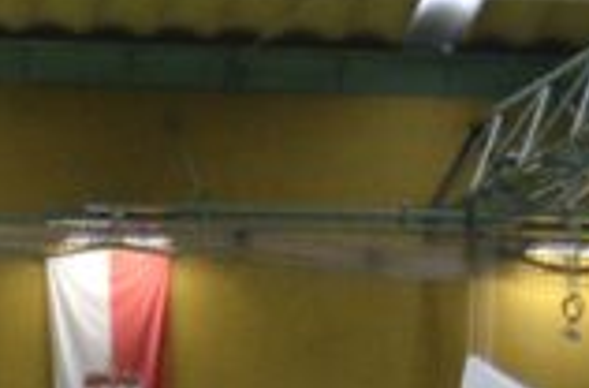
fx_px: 4449
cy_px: 940
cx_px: -253
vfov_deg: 4.9
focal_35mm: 273
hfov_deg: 7.5
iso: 1600
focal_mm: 28
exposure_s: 1/500
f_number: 4.5
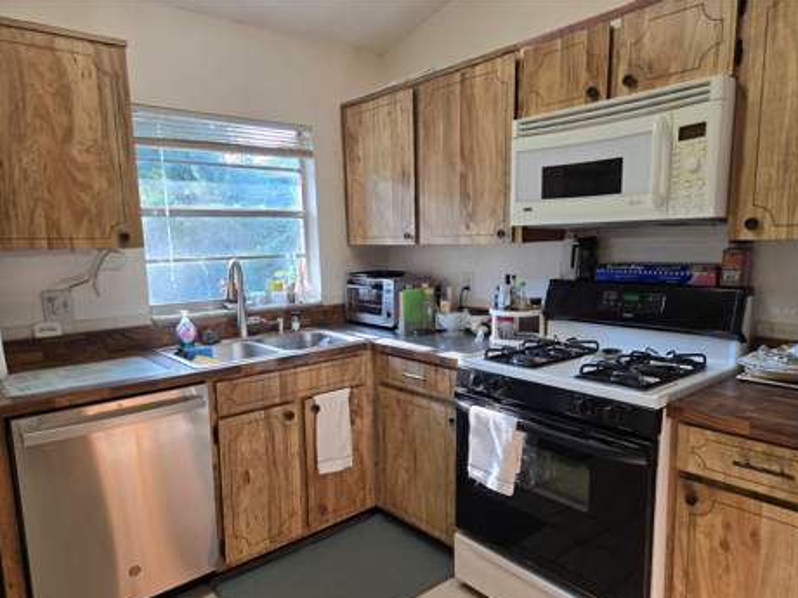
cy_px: 310
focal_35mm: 24
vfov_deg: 56.8
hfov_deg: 71.6
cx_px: 402
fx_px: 553
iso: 80
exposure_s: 1/120
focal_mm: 5.4
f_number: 1.8
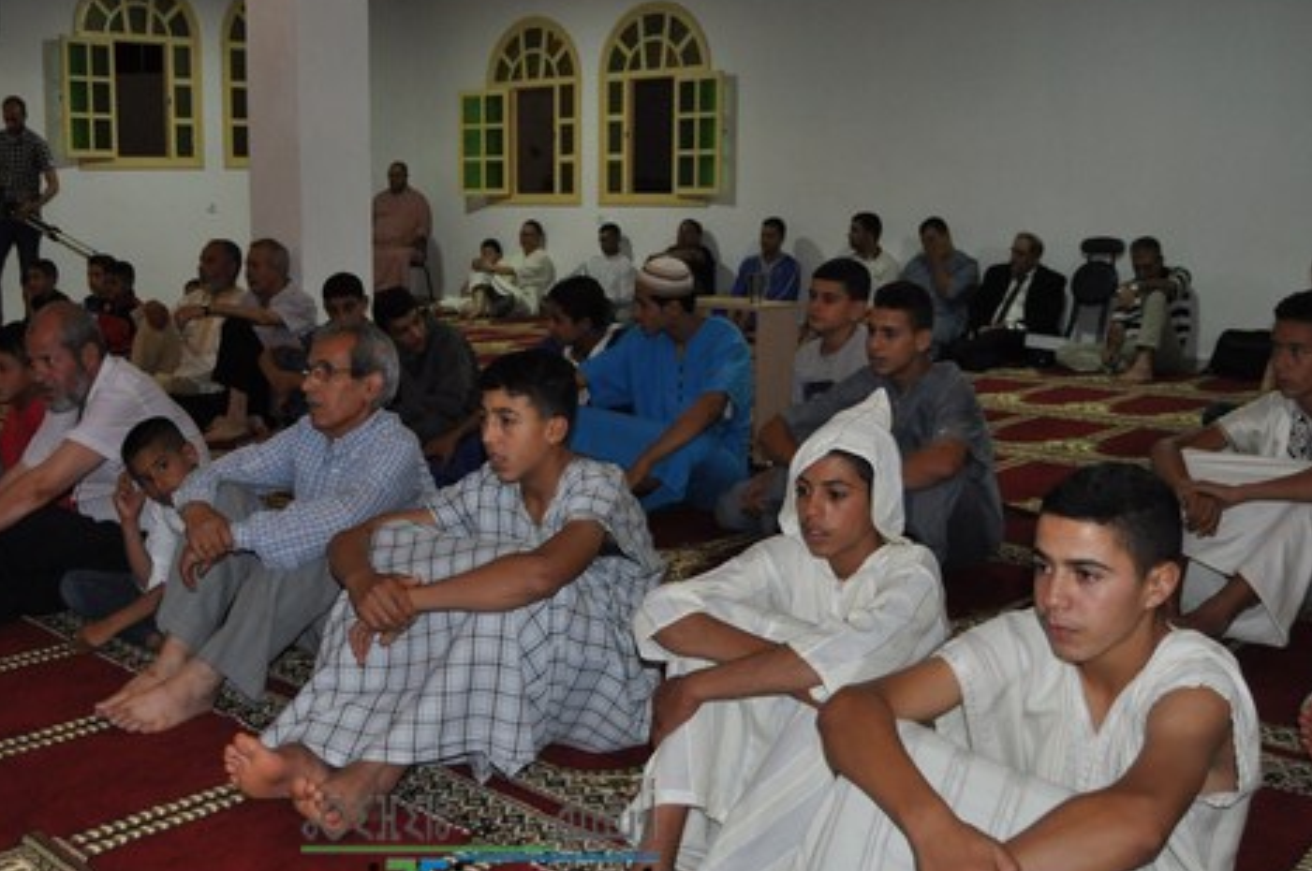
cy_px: 420
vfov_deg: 35.8
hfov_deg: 51.3
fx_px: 1347
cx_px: 480
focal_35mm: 37
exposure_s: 1/60
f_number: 3.5
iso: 800
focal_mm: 18
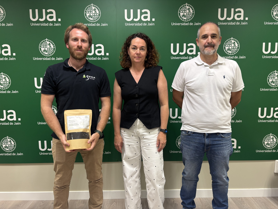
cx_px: 139
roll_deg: +0.7
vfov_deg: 53.1
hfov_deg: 67.3
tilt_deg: -6.9
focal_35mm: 26
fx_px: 209
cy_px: 104
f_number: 1.6
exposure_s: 1/50
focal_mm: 5.96
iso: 100
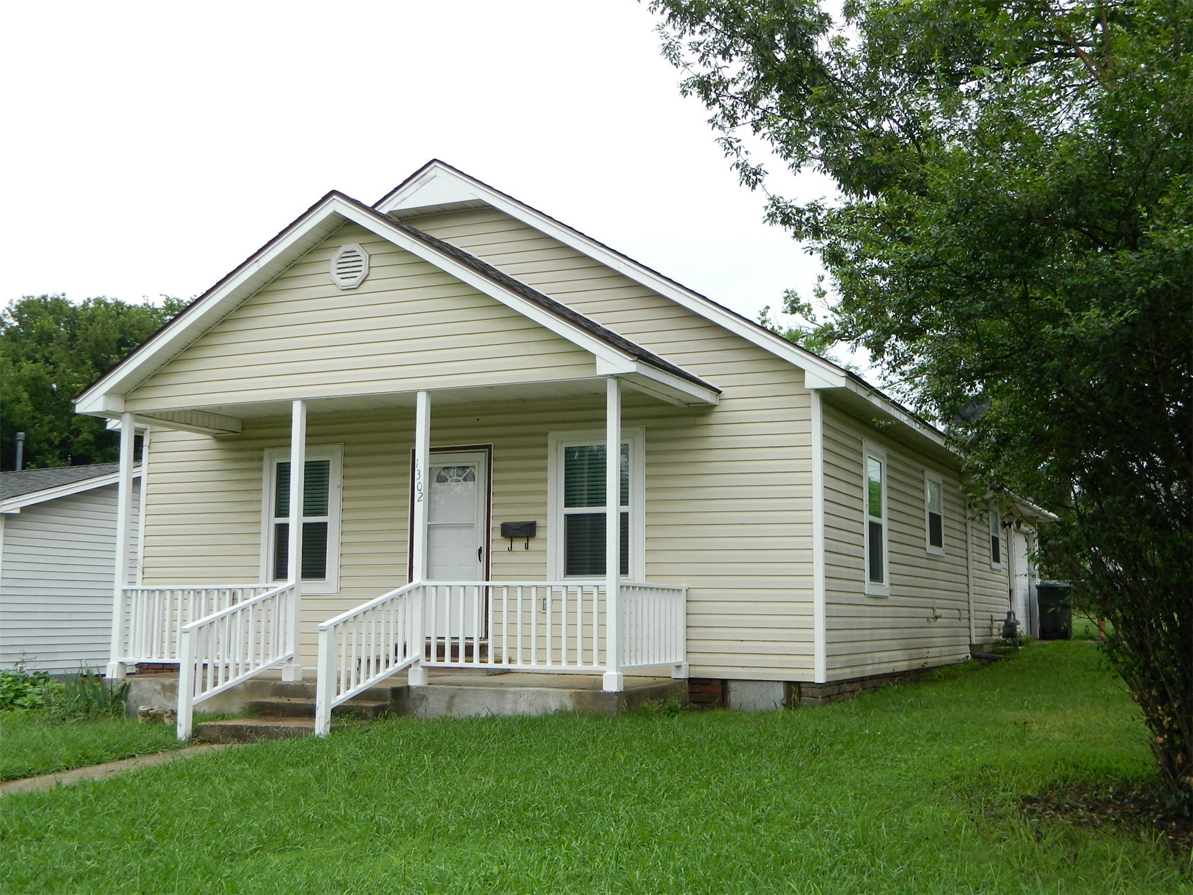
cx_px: 596
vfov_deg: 35.1
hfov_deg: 45.8
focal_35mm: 41
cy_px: 448
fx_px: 1413
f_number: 3.5
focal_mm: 7.3
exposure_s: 1/100
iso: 80
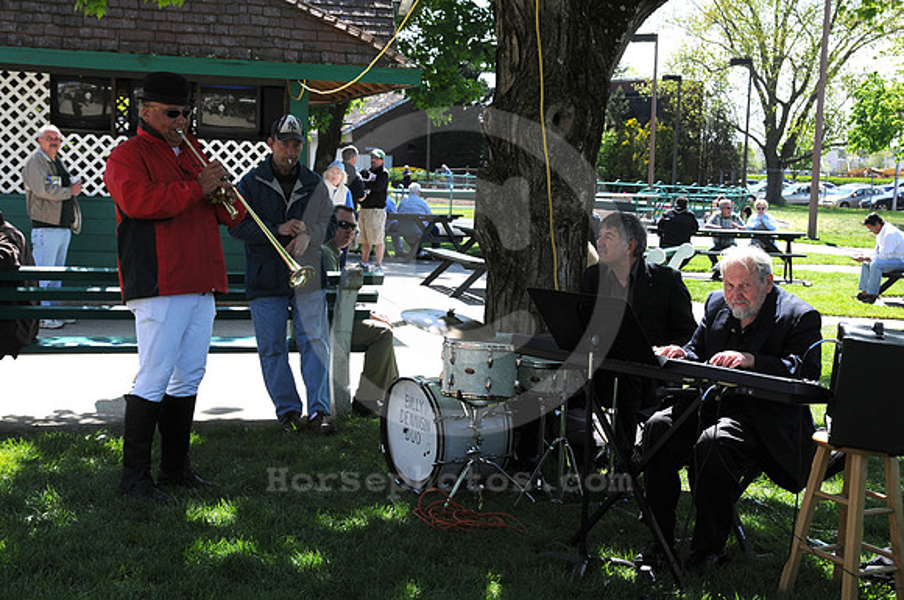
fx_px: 1429
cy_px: 300
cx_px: 452
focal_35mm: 57
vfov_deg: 23.7
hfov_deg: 35.1
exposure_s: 1/1000
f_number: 5.6
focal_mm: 38
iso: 320
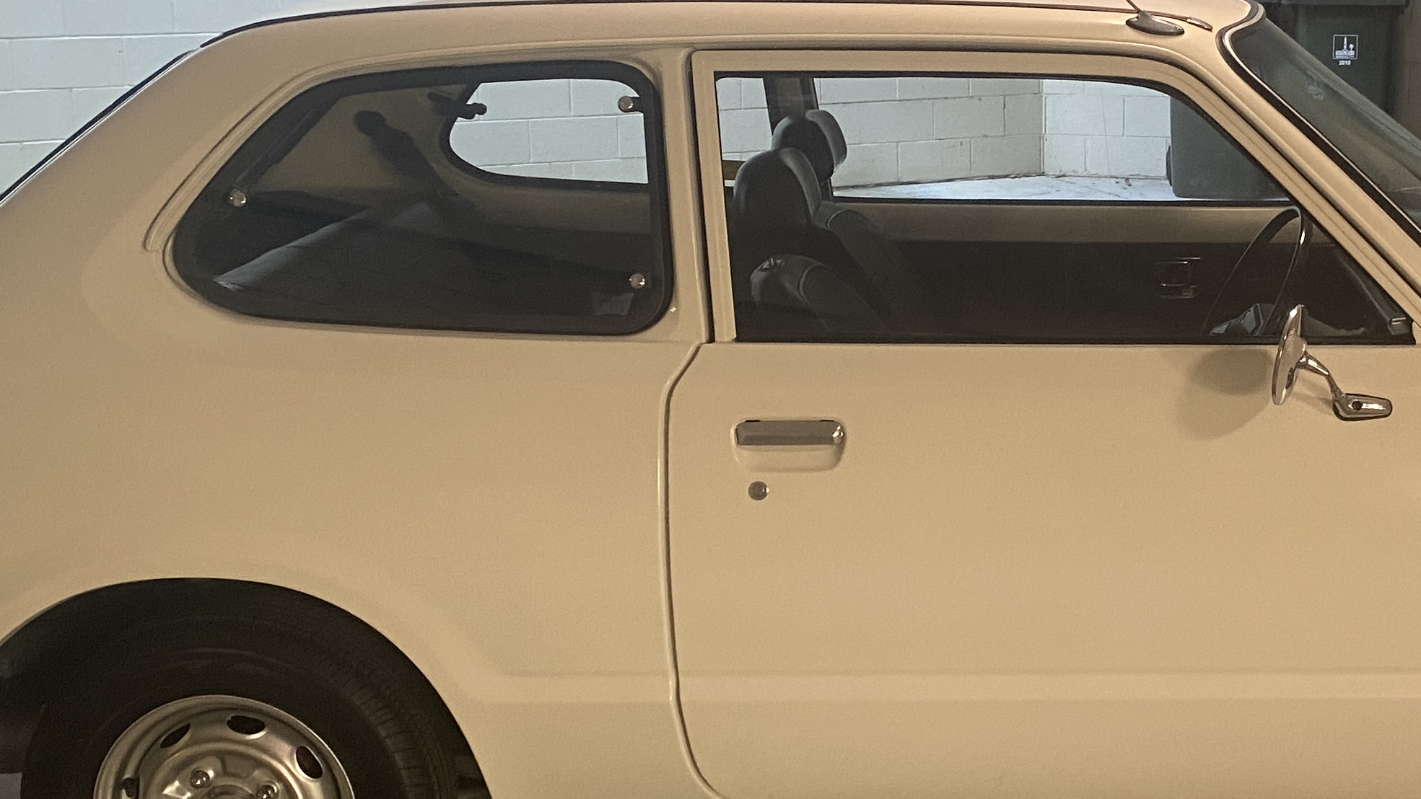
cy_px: 410
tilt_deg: -12.6
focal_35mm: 58
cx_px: 1097
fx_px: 2186
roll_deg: -0.5
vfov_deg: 20.7
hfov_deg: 35.1
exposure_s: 1/50
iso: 125
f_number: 1.8
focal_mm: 4.25
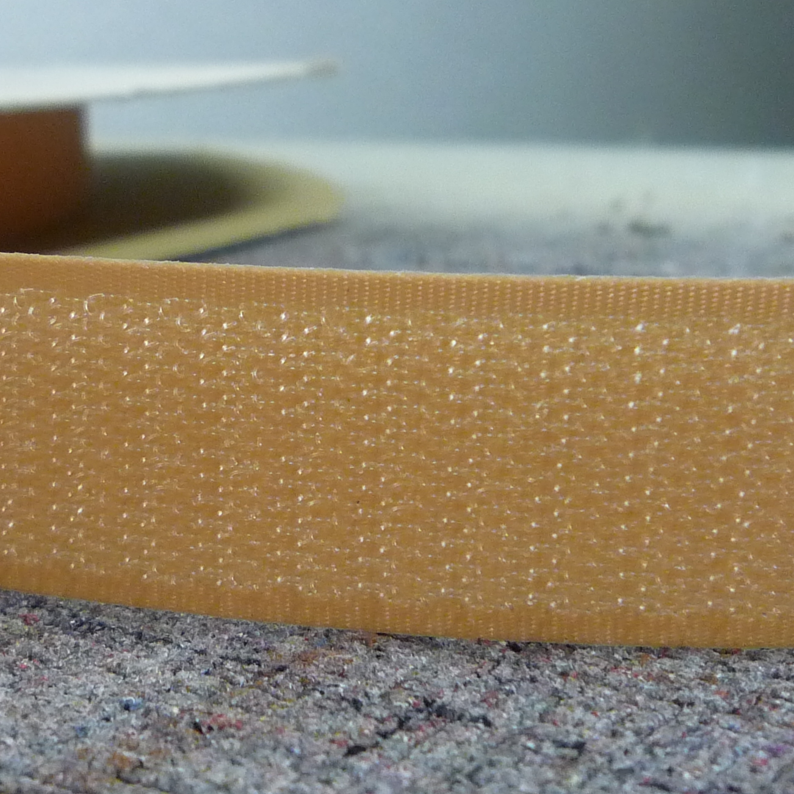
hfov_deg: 26.6
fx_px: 1661
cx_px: 220
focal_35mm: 64
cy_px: 467
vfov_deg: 26.8
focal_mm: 4.5
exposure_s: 1/30
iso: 250
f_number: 2.8
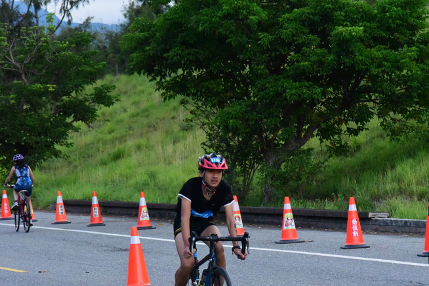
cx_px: 213
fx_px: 2204
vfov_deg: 7.4
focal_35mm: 185
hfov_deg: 11.1
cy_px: 164
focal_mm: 155
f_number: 13
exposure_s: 1/4000
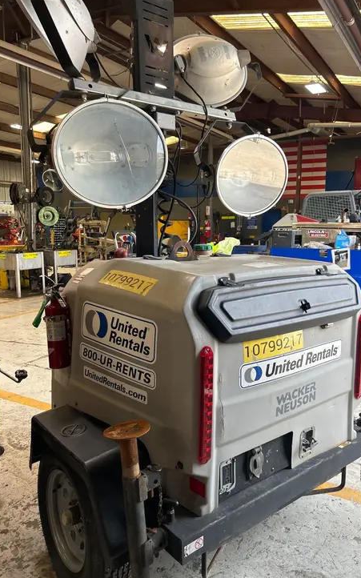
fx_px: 441
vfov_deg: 66.5
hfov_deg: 44.4
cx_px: 203
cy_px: 289
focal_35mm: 28
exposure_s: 1/121
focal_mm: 5.7
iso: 50
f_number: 1.5
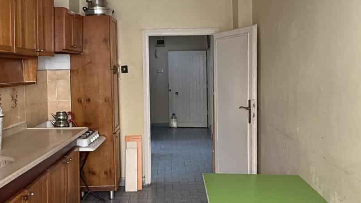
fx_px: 373
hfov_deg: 51.5
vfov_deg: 30.4
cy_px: 81
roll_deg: +0.1
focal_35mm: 39
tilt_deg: -1.8
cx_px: 160
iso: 160
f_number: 2.2
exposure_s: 1/99
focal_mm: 2.22
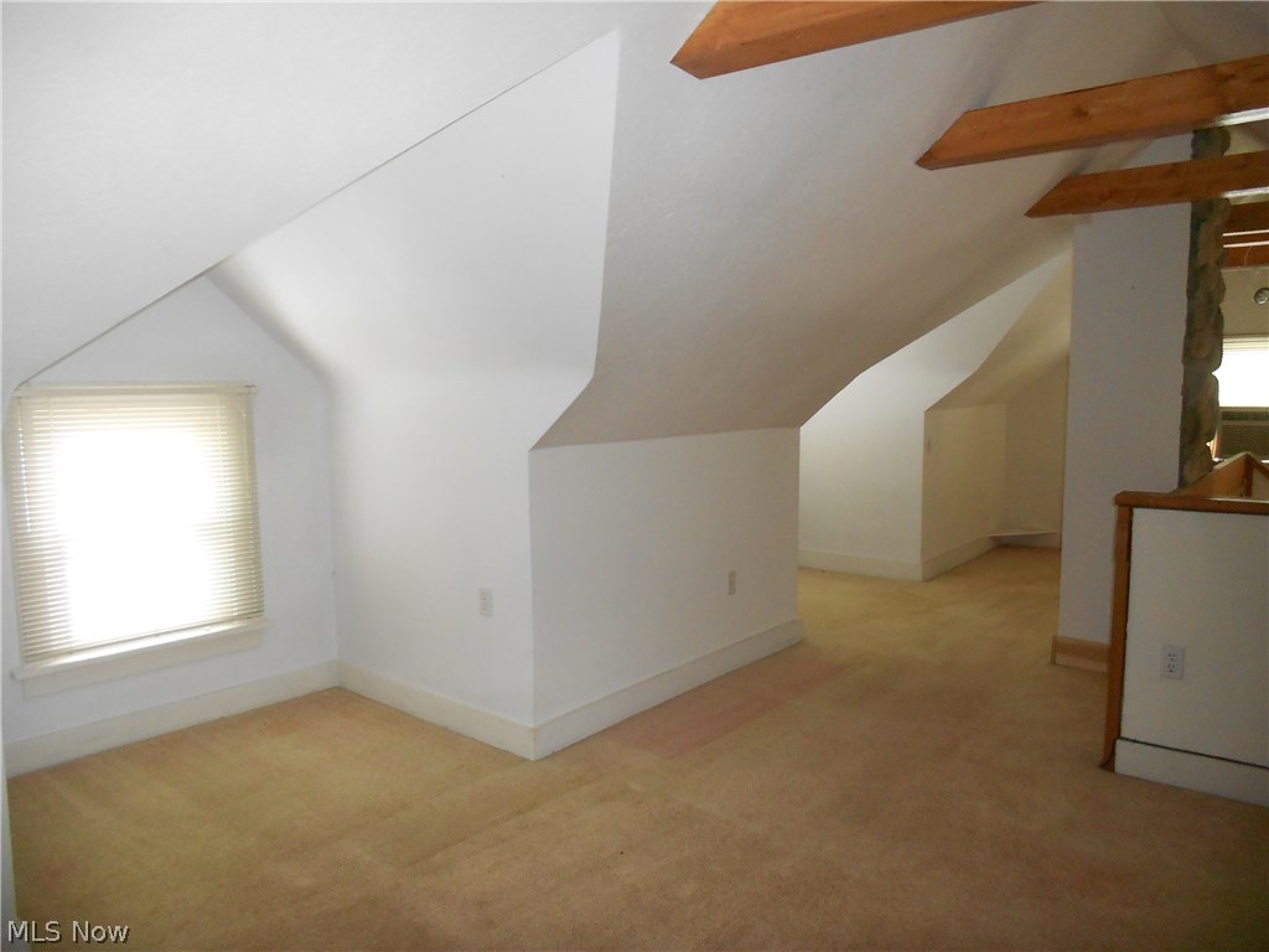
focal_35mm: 26
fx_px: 953
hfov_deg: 67.3
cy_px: 476
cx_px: 634
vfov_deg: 53.1
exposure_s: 1/25
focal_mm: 4.6
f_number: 3.2
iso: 250
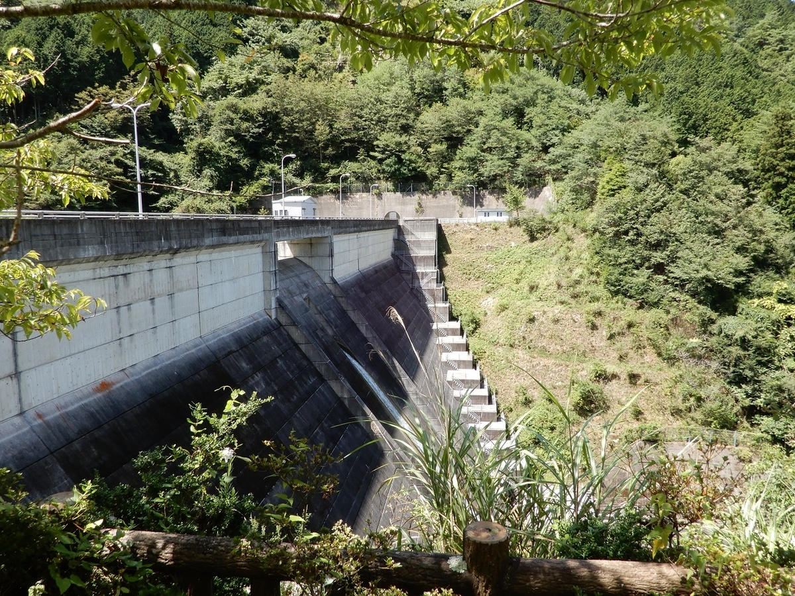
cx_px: 398
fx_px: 643
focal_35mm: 28
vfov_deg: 49.7
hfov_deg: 63.4
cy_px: 298
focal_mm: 5
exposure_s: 1/125
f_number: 5
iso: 80
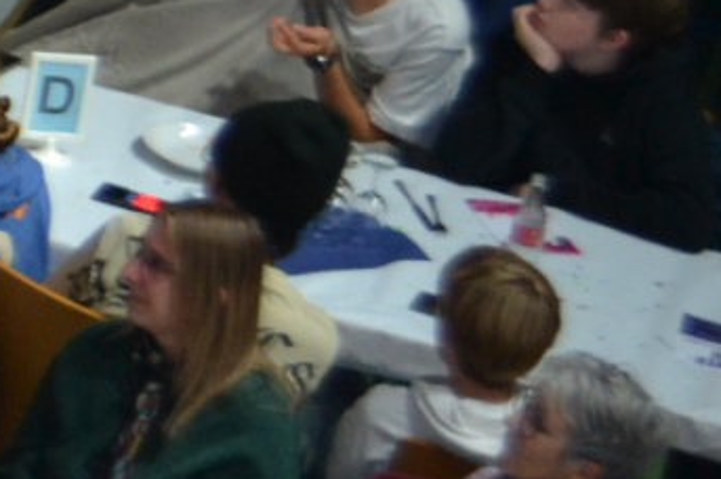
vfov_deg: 5.1
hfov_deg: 7.3
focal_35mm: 260
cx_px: -1173
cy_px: -589
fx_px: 5202
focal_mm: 29
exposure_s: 1/60
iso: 560
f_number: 4.5
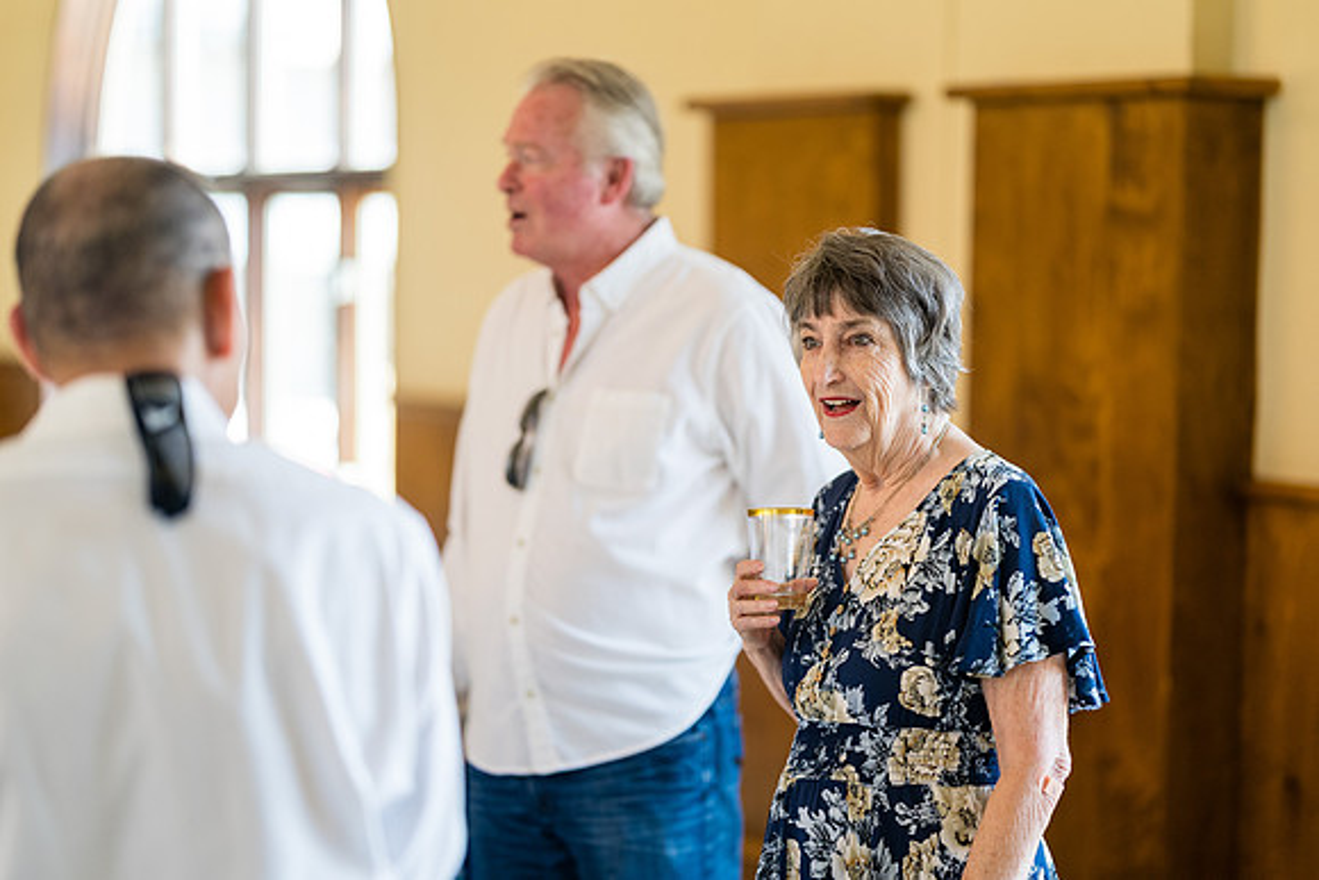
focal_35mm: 85
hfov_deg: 23.8
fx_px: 3133
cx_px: 660
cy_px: 440
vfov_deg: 16.0
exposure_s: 1/320
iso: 320
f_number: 1.4
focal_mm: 85
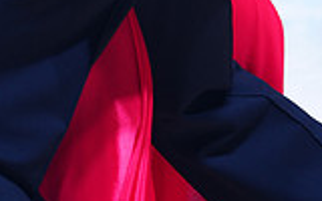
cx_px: 49
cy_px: -362
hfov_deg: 8.1
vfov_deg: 4.9
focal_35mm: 259
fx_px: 2273
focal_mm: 70
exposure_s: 1/160
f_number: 2.8
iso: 250
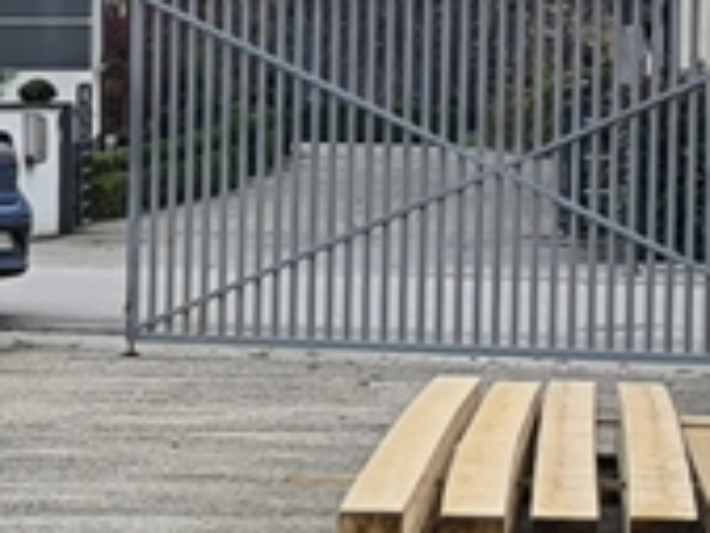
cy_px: 252
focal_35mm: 327
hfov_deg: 5.7
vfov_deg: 4.6
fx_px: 6712
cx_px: -1197
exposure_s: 1/209
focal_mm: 6.14
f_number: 1.65
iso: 50
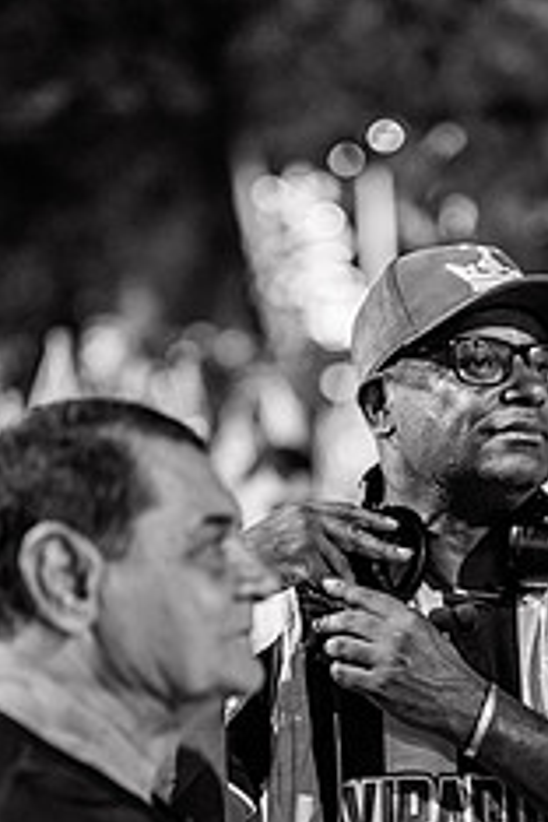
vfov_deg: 21.2
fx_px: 2192
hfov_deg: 14.2
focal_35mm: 96
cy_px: 534
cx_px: 439
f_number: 1.2
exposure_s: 1/320
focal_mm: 50
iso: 2500
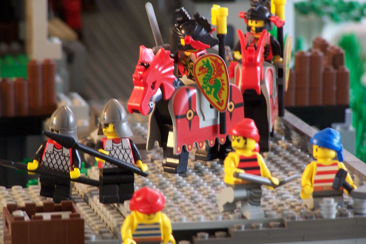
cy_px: 120
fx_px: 2318
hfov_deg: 9.0
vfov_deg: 6.0
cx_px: 182
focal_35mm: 228
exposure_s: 1/8
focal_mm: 36.2
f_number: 3.2
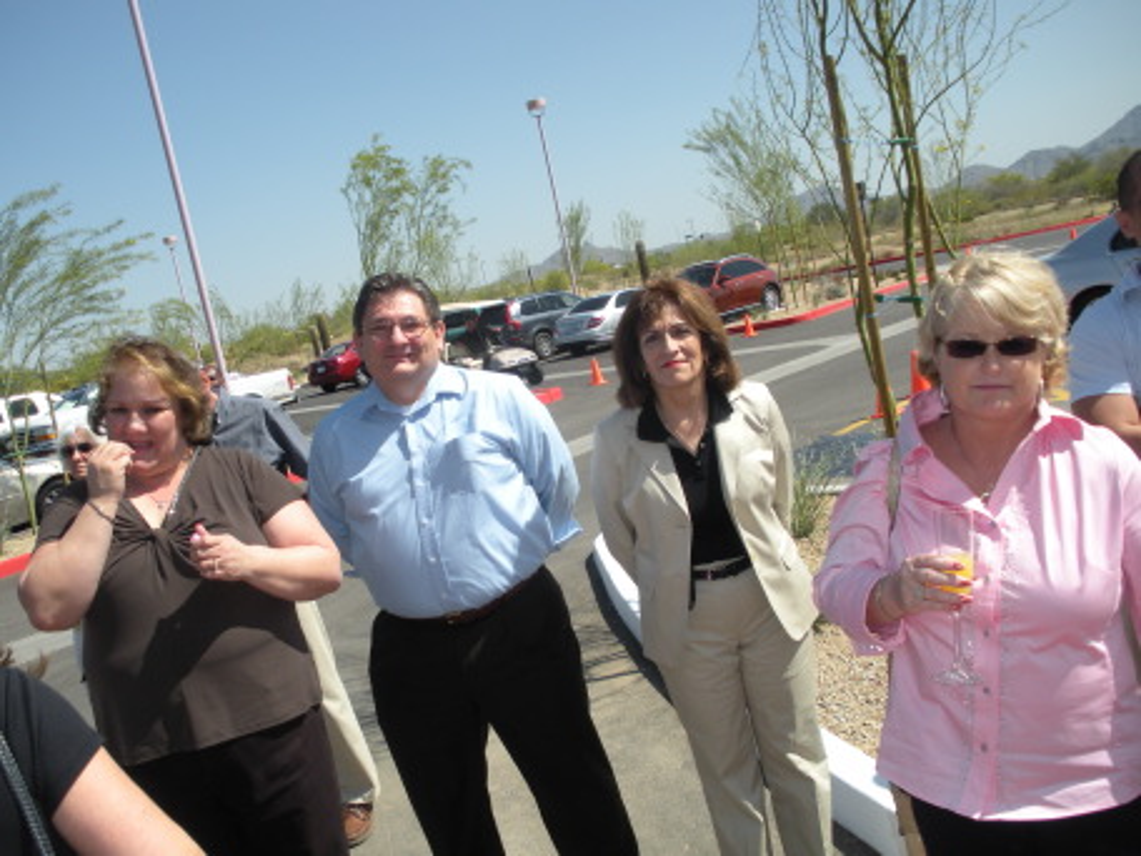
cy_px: 428
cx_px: 570
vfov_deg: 39.7
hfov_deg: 51.4
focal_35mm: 36
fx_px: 1187
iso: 88
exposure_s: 1/902
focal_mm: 6.3
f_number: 3.5
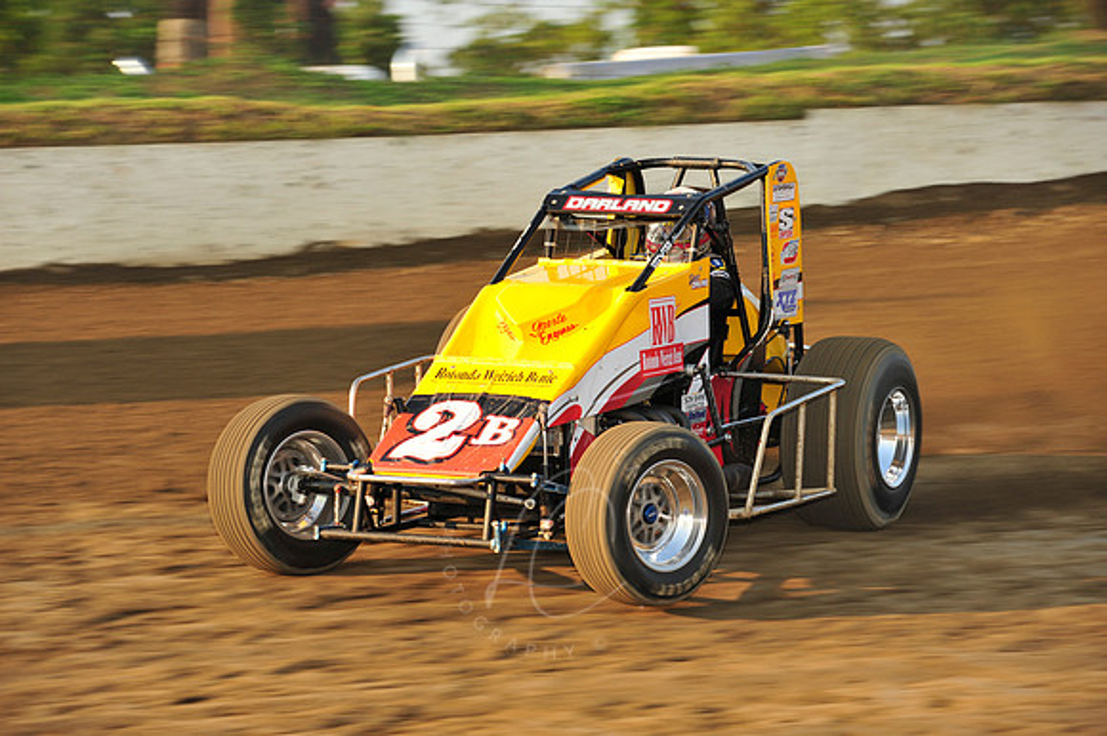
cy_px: 368
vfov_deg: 8.1
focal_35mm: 170
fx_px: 5224
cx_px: 554
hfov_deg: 12.1
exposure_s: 1/320
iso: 400
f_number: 8
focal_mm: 170
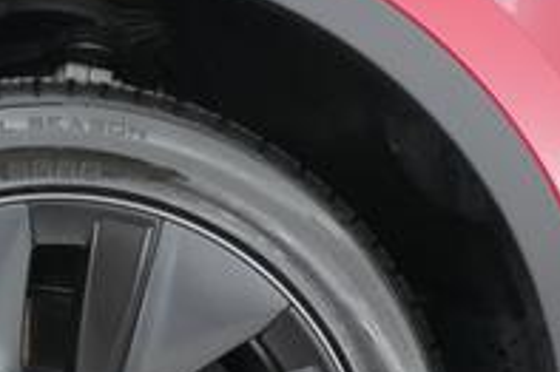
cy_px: 426
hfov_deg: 21.3
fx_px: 1414
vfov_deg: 14.6
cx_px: -51
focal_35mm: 91
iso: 12800
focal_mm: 28
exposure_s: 1/320
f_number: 2.8
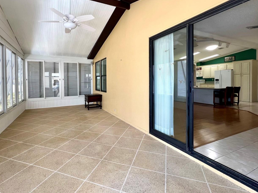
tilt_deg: -0.9
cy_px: 84
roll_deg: +0.8
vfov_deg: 74.4
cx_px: 118
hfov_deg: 90.8
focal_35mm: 17
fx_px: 127
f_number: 1.8
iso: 64
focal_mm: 1.57
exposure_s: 1/120
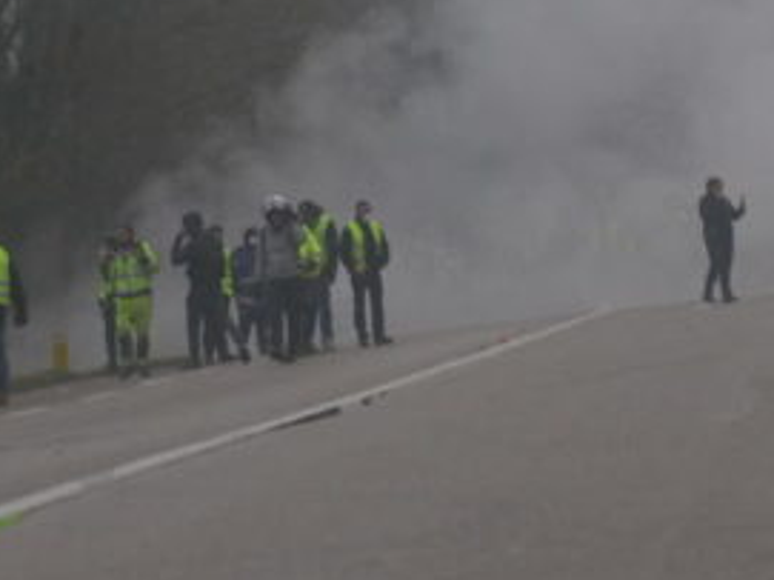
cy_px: -26
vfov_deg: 4.2
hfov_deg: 5.6
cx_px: 765
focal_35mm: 351
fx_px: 7845
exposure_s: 1/4000
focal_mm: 70
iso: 1000
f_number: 3.2
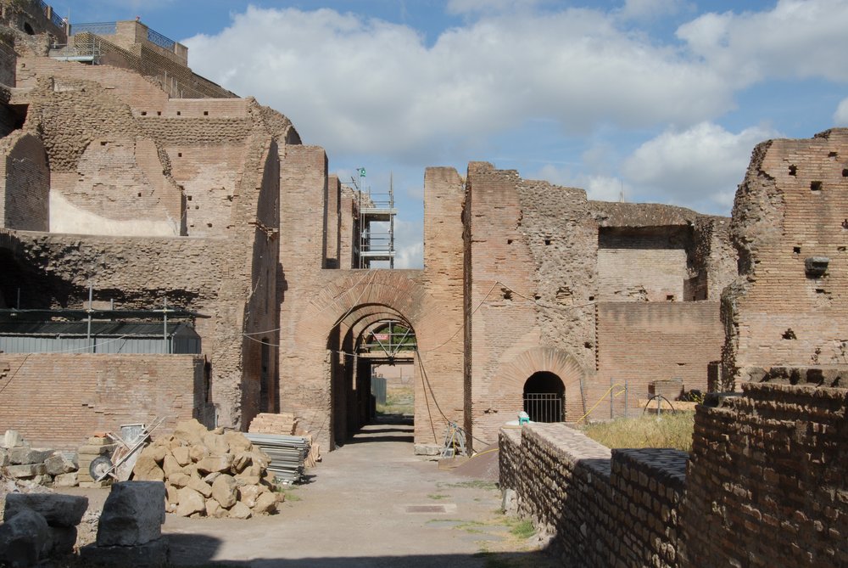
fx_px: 849
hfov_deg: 53.1
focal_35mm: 36
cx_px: 424
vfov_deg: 37.0
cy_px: 284
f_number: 18
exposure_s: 1/160
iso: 250
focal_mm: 24
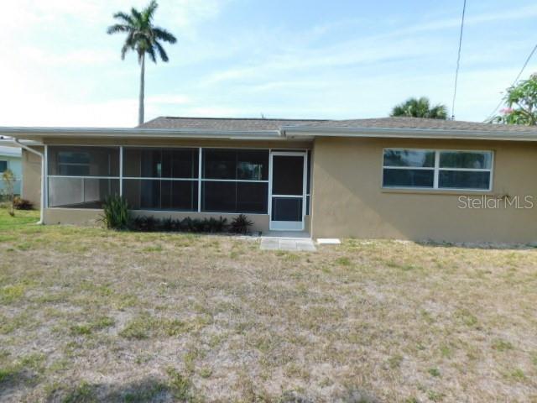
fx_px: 357
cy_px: 202
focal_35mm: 23
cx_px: 268
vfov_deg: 58.9
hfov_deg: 73.9
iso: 125
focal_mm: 4
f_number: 3
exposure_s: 1/800
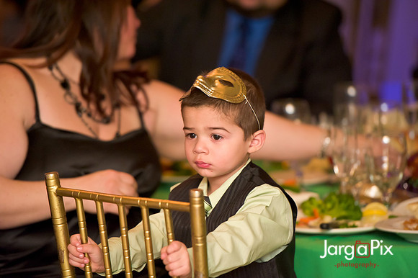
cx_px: 209
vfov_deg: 6.9
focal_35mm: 200
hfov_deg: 10.3
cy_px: 139
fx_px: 2321
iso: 3200
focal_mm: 200
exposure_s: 1/125
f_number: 3.2
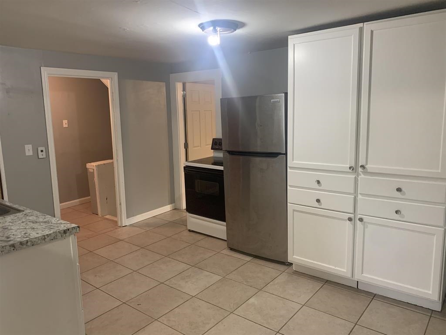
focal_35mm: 26
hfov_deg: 67.3
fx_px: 335
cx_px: 223
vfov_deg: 53.1
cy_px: 168
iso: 250
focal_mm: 4.25
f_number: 1.8
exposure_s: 1/60
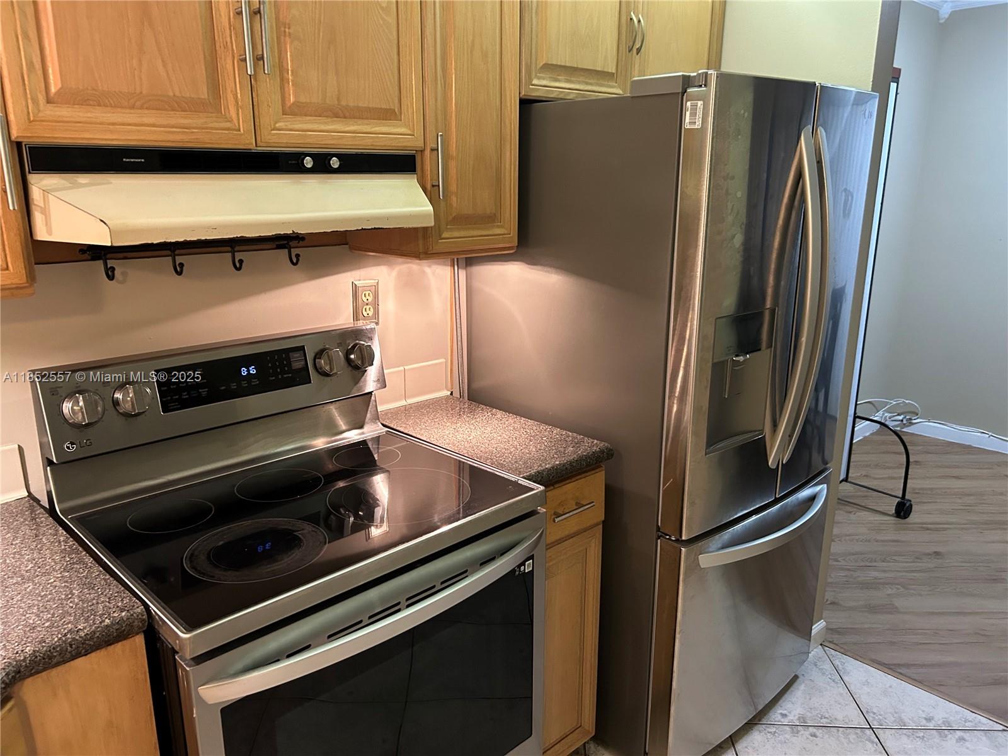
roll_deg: -0.3
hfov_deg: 67.3
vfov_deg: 53.1
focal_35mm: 26
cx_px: 504
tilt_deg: -15.2
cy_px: 378
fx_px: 757
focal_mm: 5.7
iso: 500
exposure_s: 1/60
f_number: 1.5
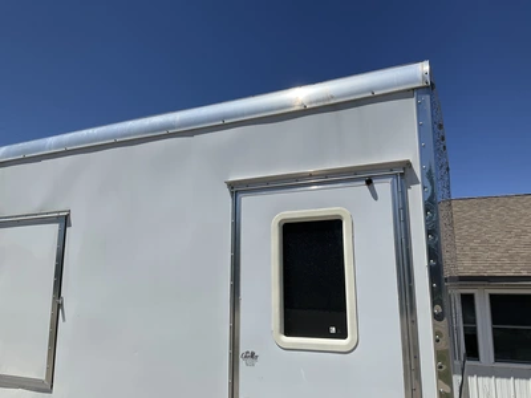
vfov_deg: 48.2
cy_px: 199
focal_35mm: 29
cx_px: 266
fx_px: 445
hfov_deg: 61.7
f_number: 1.8
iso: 25
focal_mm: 3
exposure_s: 1/4065
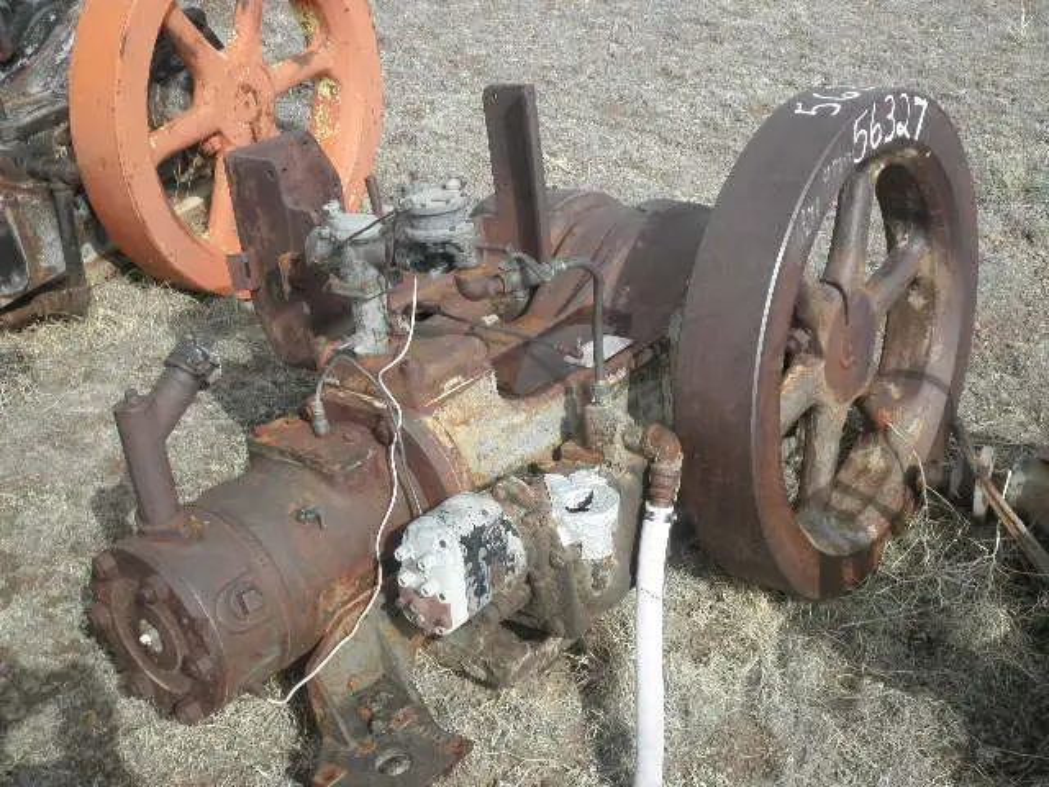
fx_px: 1333
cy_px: 394
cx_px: 524
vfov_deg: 32.9
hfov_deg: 42.9
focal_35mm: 44
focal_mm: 7.9
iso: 64
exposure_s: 1/400
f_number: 3.4
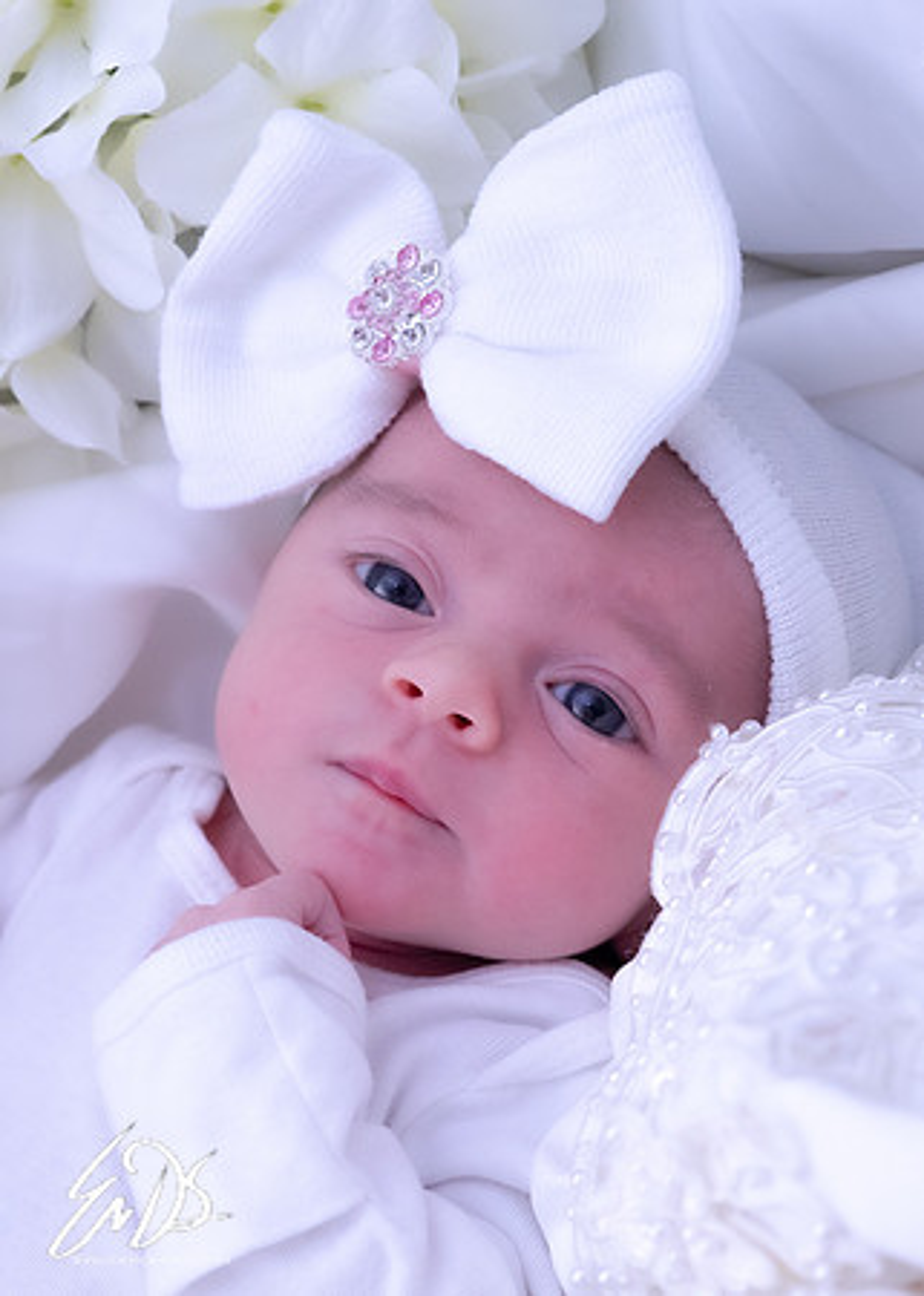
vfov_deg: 22.1
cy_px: 784
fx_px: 3314
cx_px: 268
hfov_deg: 15.8
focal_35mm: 90
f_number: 5.6
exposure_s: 1/125
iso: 1600
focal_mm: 50
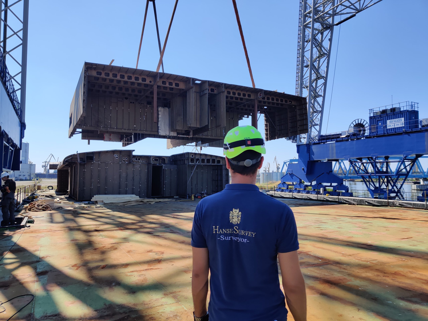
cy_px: 160
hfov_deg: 65.3
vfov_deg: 51.4
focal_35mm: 27
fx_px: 334
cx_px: 214
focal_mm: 4.75
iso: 125
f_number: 1.65
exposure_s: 1/2195
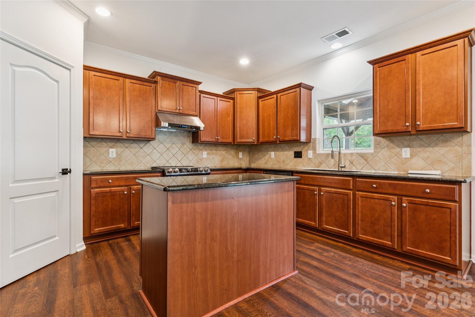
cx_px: 238
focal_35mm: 17
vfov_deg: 71.7
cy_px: 158
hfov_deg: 94.6
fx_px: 219
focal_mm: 16.6
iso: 100
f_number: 13
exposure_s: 3.2
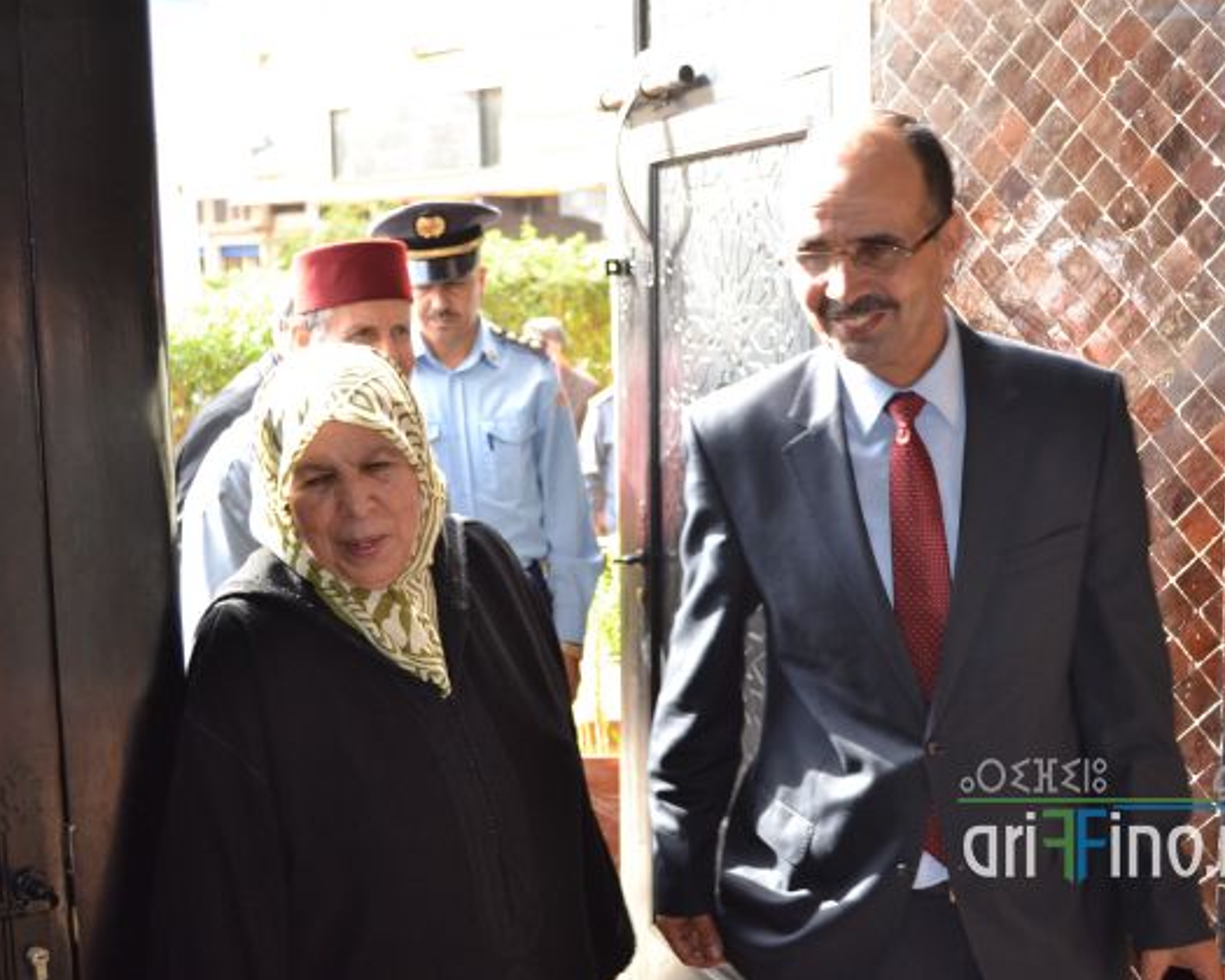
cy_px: 492
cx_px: 688
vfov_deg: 31.5
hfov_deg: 38.7
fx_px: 1740
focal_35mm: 48
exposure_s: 1/125
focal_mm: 28
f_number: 4.5
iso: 360
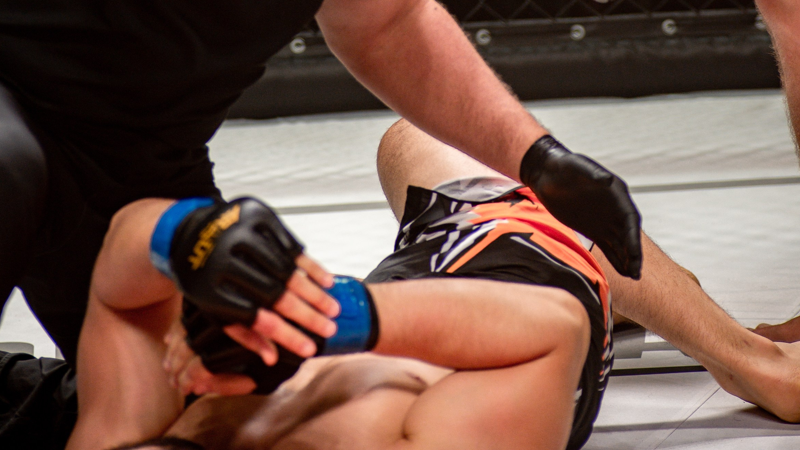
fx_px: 4837
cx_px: 400
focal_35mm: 228
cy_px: -71
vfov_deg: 5.3
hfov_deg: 9.5
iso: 900
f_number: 4
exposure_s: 1/640
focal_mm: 145
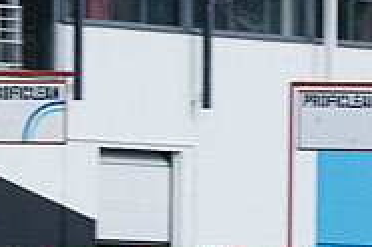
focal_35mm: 1296
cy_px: 522
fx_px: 13380
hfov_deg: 1.6
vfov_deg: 1.1
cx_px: 510
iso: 100
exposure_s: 1/160
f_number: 6.3
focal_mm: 200
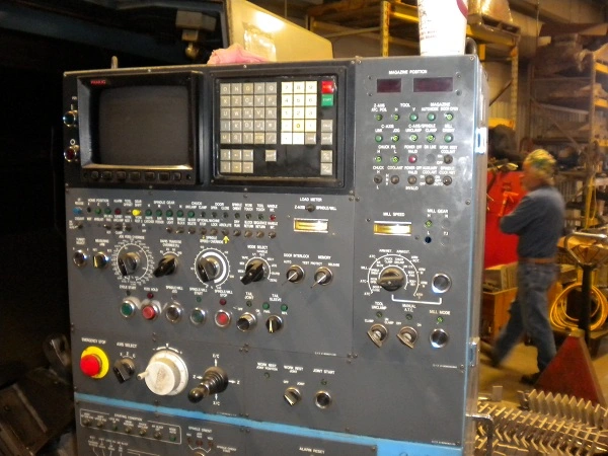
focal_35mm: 35
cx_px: 304
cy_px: 228
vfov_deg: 40.7
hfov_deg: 52.6
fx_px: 615
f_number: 3.1
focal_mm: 6.3
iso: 400
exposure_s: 1/30
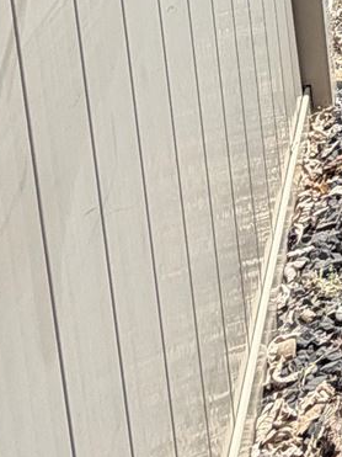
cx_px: 848
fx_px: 1147
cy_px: -288
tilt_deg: -8.3
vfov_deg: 18.9
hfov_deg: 12.7
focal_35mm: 87
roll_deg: +1.8
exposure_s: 1/770
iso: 25
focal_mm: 2.22
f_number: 2.2
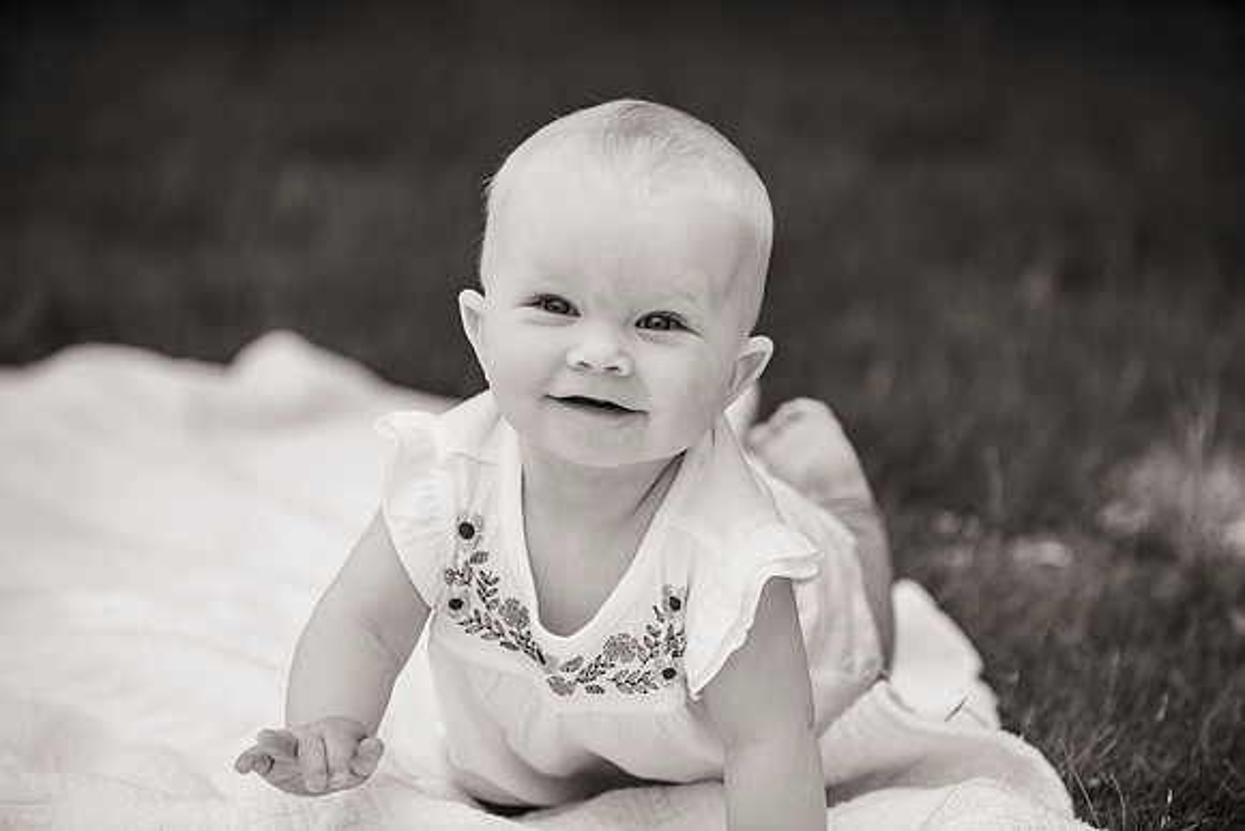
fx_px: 5534
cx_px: 622
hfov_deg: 12.8
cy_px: 416
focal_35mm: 160
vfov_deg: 8.6
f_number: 4
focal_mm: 160
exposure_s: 1/500
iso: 160
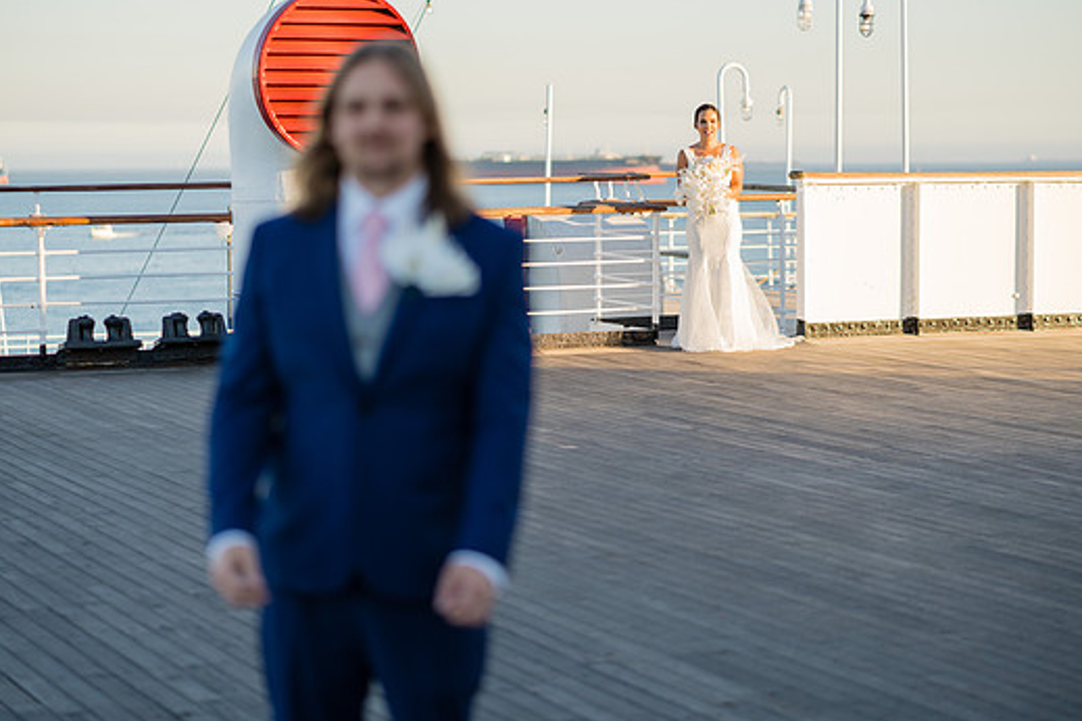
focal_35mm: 95
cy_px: 322
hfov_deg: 21.5
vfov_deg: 14.4
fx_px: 2855
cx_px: 538
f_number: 1.8
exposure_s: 1/1000
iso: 100
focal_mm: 85
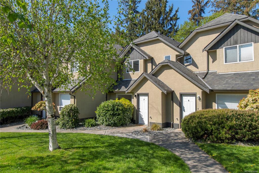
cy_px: 86
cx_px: 130
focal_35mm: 24
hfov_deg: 73.8
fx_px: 173
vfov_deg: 53.1
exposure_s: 1/1000
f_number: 8
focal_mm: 16
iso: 250
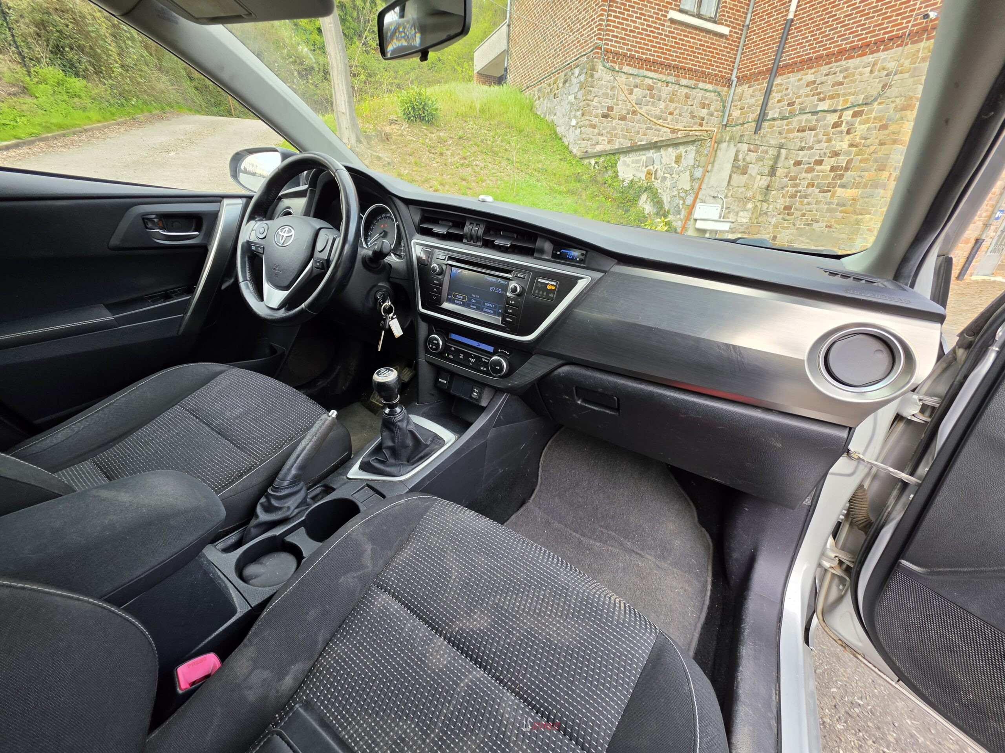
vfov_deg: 89.9
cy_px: 376
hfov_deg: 106.2
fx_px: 377
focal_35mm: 13
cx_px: 502
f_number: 1.9
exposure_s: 1/120
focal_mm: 2.2
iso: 25
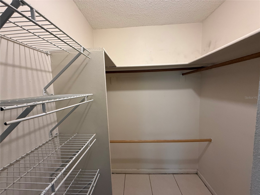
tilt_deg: -6.4
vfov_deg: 85.7
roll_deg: +2.2
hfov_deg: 102.1
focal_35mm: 14
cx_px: 130
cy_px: 98
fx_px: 105
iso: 400
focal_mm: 2.22
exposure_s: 1/60
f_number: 2.2
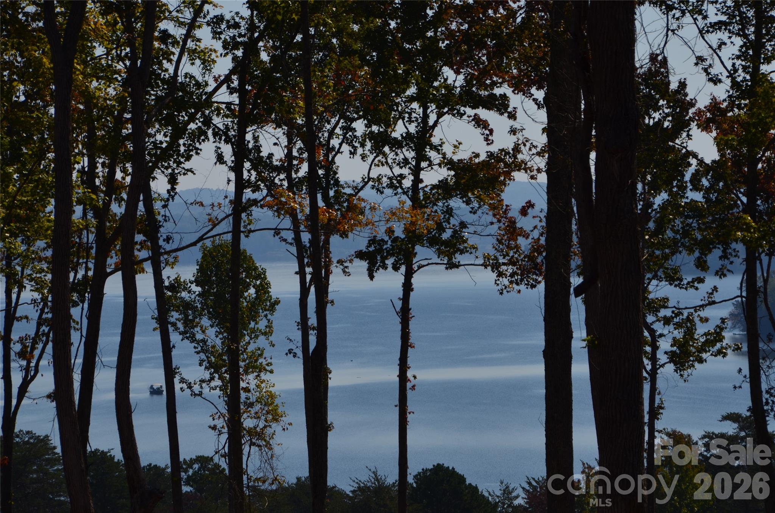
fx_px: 4511
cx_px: 388
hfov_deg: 9.8
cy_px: 256
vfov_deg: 6.5
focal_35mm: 210
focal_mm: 140
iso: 100
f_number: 14
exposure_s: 1/400
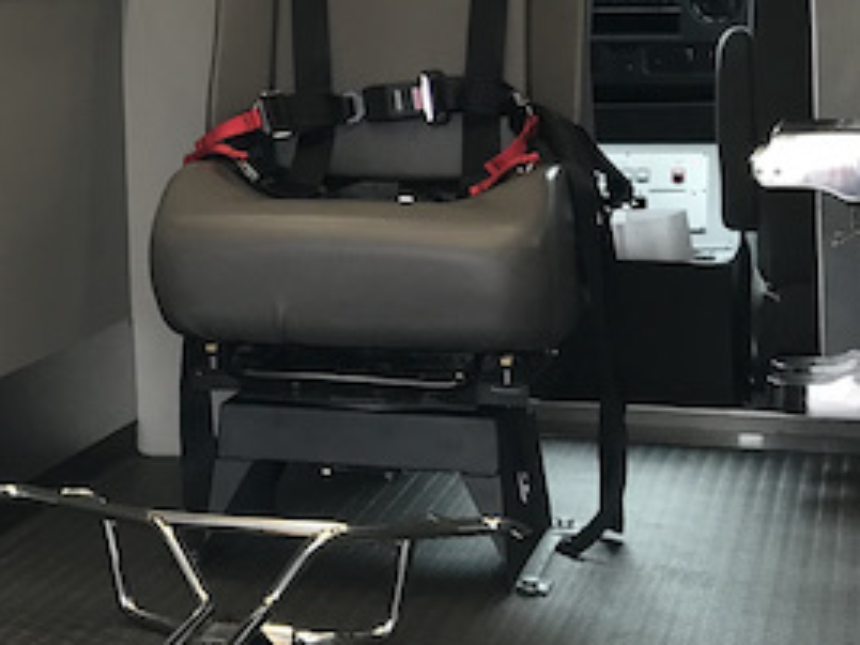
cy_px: -109
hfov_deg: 16.9
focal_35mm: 107
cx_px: -363
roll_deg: +1.3
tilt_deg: +1.6
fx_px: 2658
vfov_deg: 13.5
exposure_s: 1/90
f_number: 1.8
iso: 20
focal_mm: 3.99
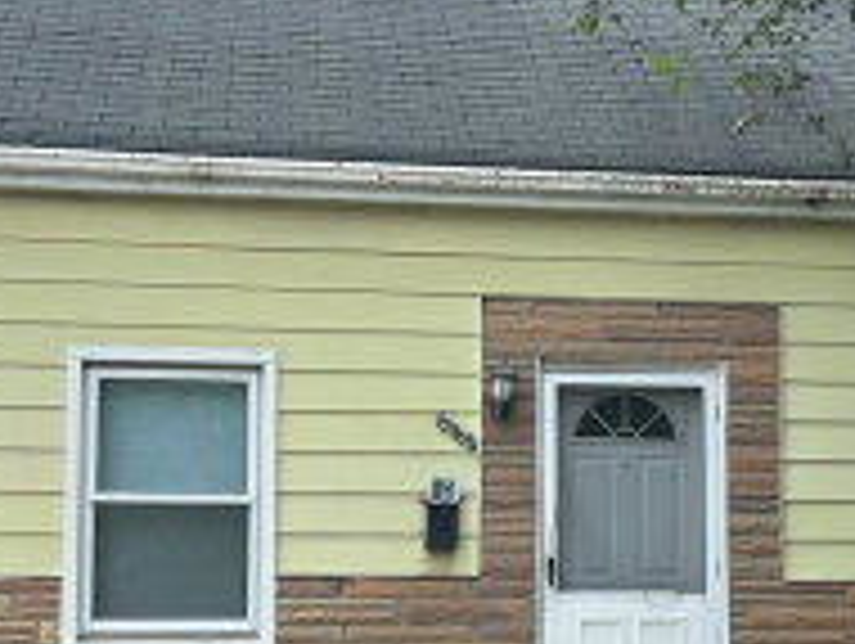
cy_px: 482
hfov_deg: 27.6
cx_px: 544
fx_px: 1731
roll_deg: +0.1
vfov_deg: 20.9
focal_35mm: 70
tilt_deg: +4.1
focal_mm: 5.7
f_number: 1.5
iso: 50
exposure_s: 1/1209
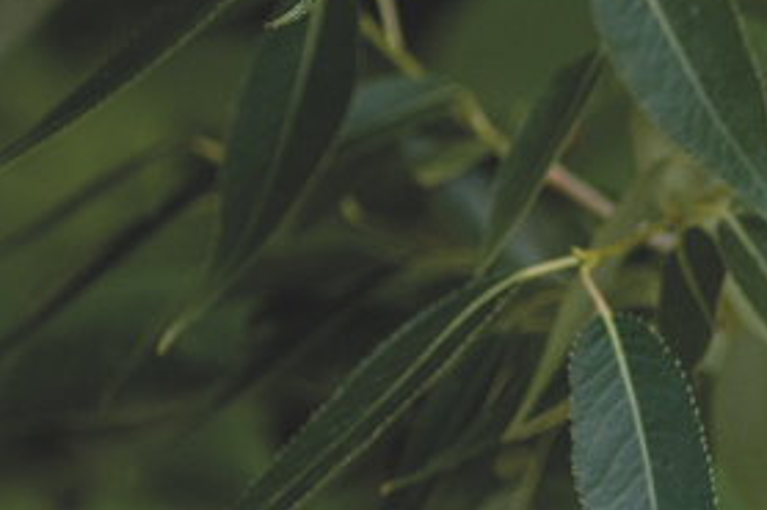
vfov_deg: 1.9
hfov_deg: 2.8
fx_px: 15458
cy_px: 863
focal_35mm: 726
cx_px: 2116
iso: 250
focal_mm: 105
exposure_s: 1/500
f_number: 4
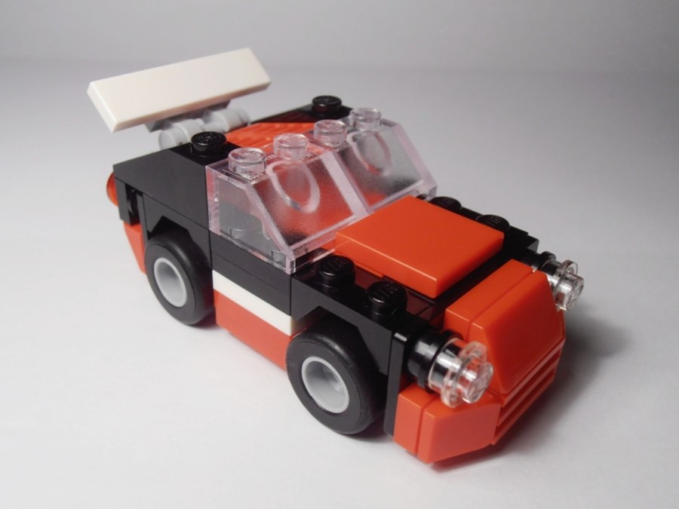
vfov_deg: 38.7
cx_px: 340
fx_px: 726
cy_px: 254
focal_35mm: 37
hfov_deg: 50.1
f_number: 3.9
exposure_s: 1/80
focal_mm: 6.61
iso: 80
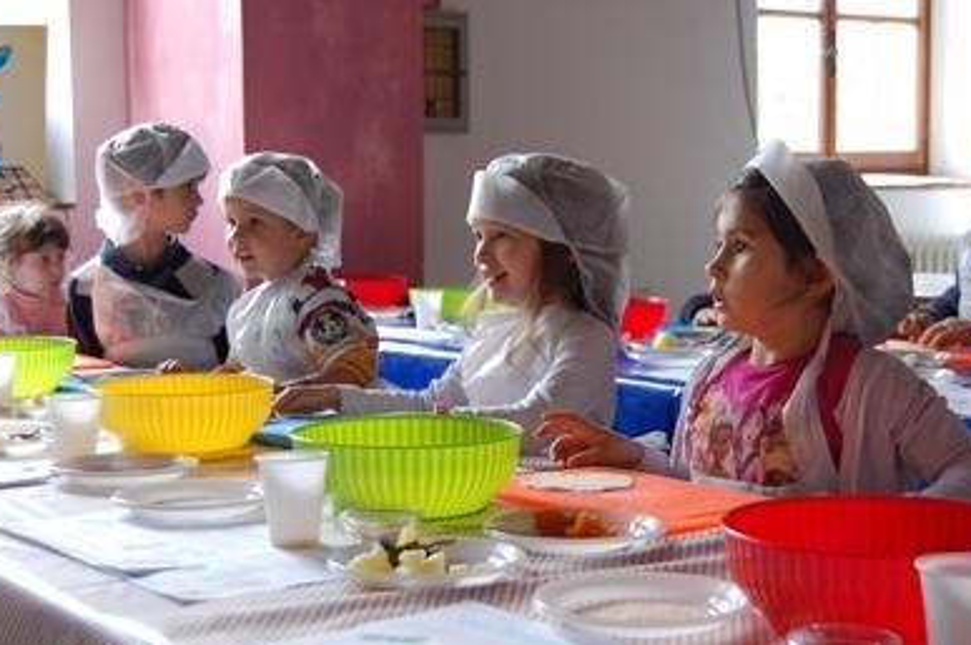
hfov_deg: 31.5
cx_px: 468
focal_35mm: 64
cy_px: 320
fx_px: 1724
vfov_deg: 21.2
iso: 800
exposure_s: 1/60
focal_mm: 38
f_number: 5
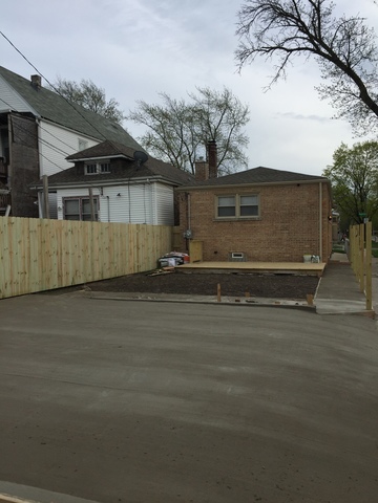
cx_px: 189
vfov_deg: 61.7
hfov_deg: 48.2
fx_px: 422
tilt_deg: -0.1
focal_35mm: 29
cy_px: 252
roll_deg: +0.9
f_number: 2.2
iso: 32
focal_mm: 4.15
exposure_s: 1/1980
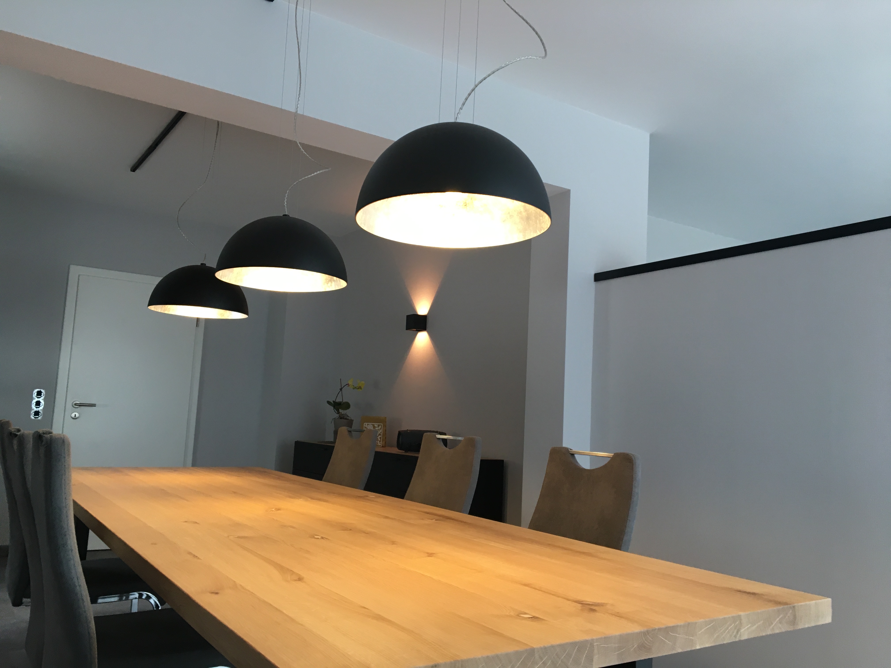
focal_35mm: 29
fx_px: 746
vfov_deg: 48.2
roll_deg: -3.4
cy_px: 334
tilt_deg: +7.6
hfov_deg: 61.7
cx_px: 446
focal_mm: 4.15
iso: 40
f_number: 2.2
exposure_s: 1/33
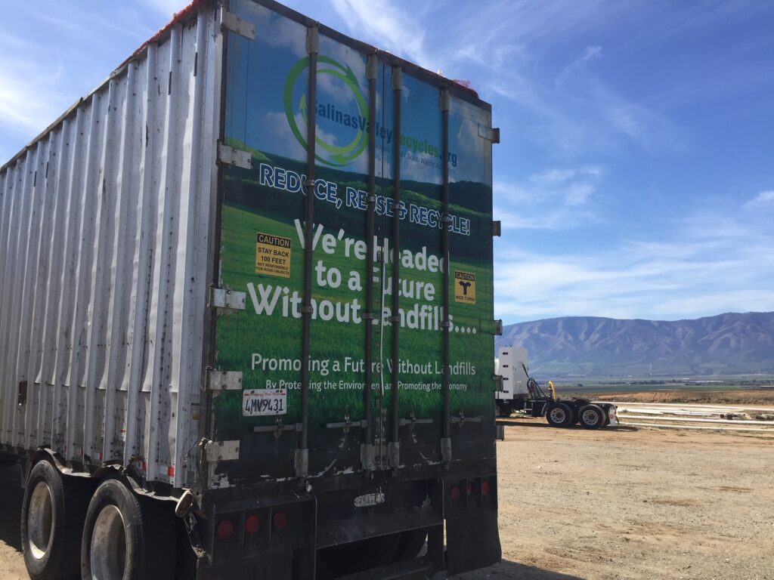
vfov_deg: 48.2
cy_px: 290
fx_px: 648
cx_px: 387
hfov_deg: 61.7
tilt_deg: +5.5
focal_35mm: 29
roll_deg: +1.8
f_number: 2.2
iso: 32
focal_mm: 4.15
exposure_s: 1/1883
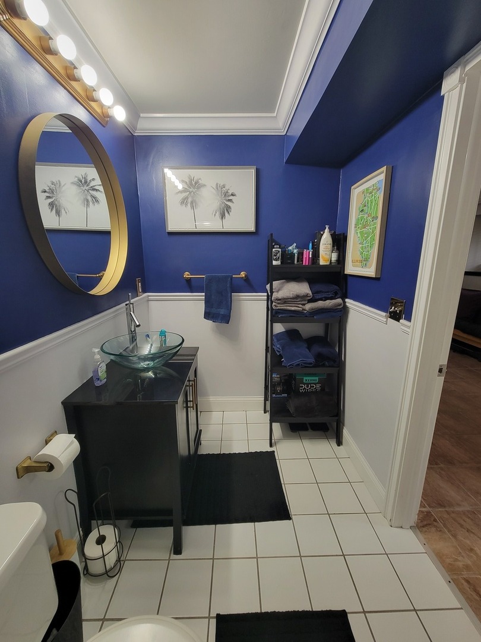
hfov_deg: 89.9
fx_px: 241
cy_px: 321
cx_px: 240
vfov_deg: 106.2
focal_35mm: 13
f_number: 2.2
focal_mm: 2.2
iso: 125
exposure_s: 1/60
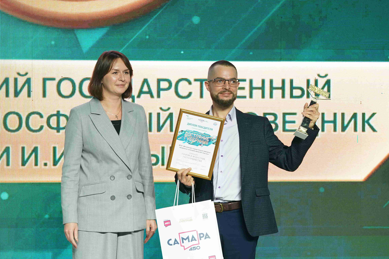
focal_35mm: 214
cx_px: 194
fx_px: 2312
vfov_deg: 6.4
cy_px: 130
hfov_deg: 9.6
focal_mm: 143
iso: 1000
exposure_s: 1/250
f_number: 3.5
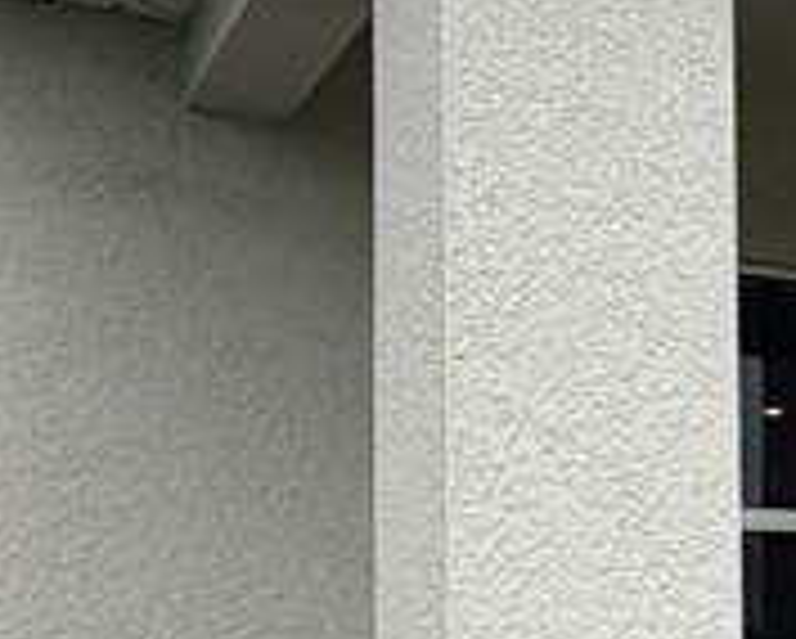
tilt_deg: +1.8
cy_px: 594
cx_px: 1327
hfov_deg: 19.6
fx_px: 1863
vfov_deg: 19.1
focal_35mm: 79
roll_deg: +0.7
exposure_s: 1/770
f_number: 2.2
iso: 32
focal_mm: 2.22
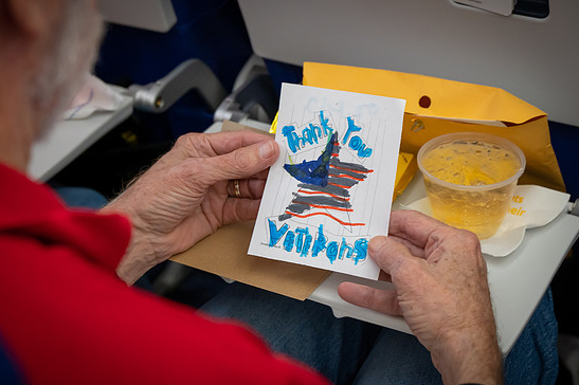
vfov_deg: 15.7
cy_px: 185
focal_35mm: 87
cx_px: 285
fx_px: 1398
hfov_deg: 23.4
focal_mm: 82
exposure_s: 1/60
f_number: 6.3
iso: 5000
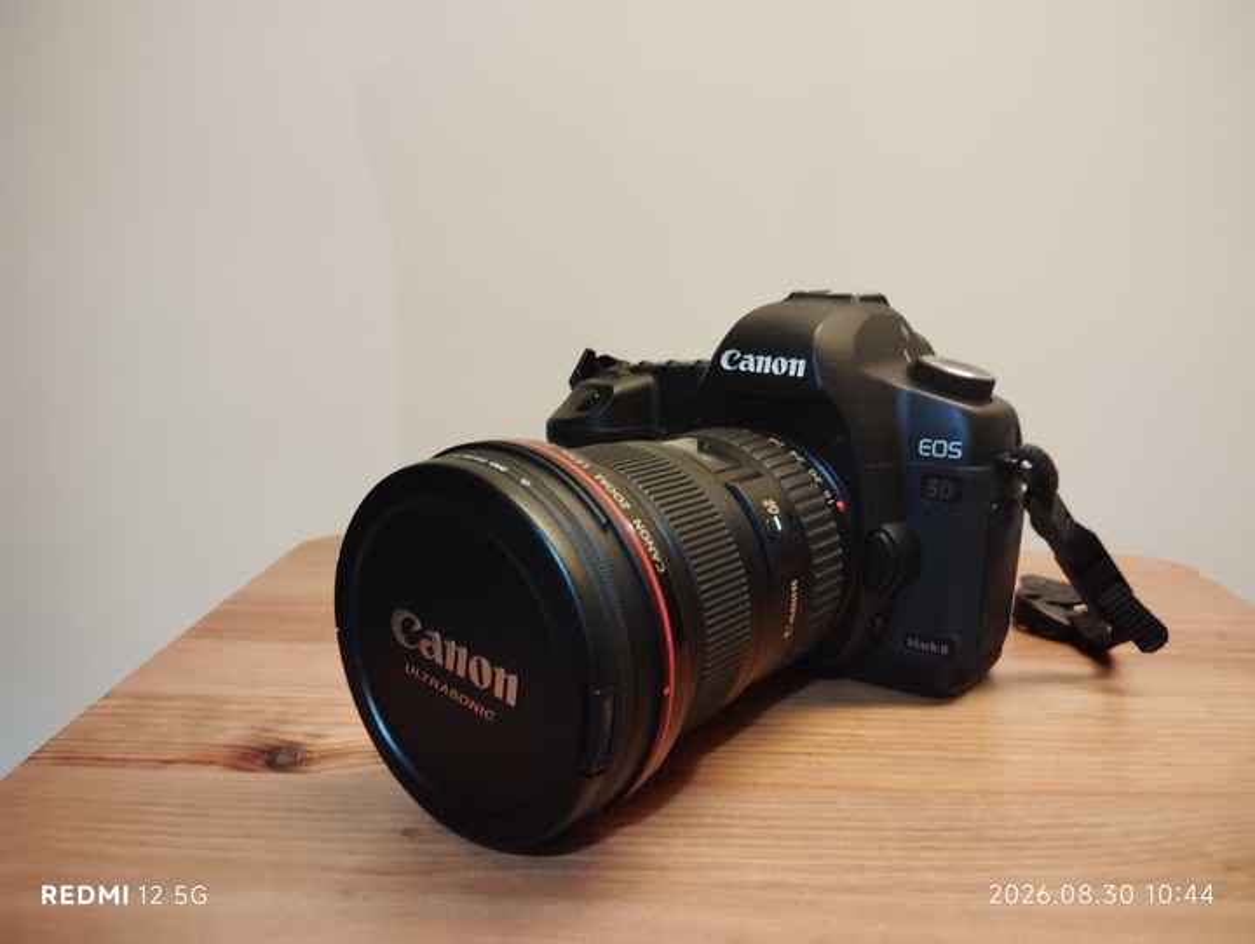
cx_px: 628
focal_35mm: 28
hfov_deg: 63.4
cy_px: 472
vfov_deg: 49.8
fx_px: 1016
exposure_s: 1/24
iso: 1144
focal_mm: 4.22
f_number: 1.8
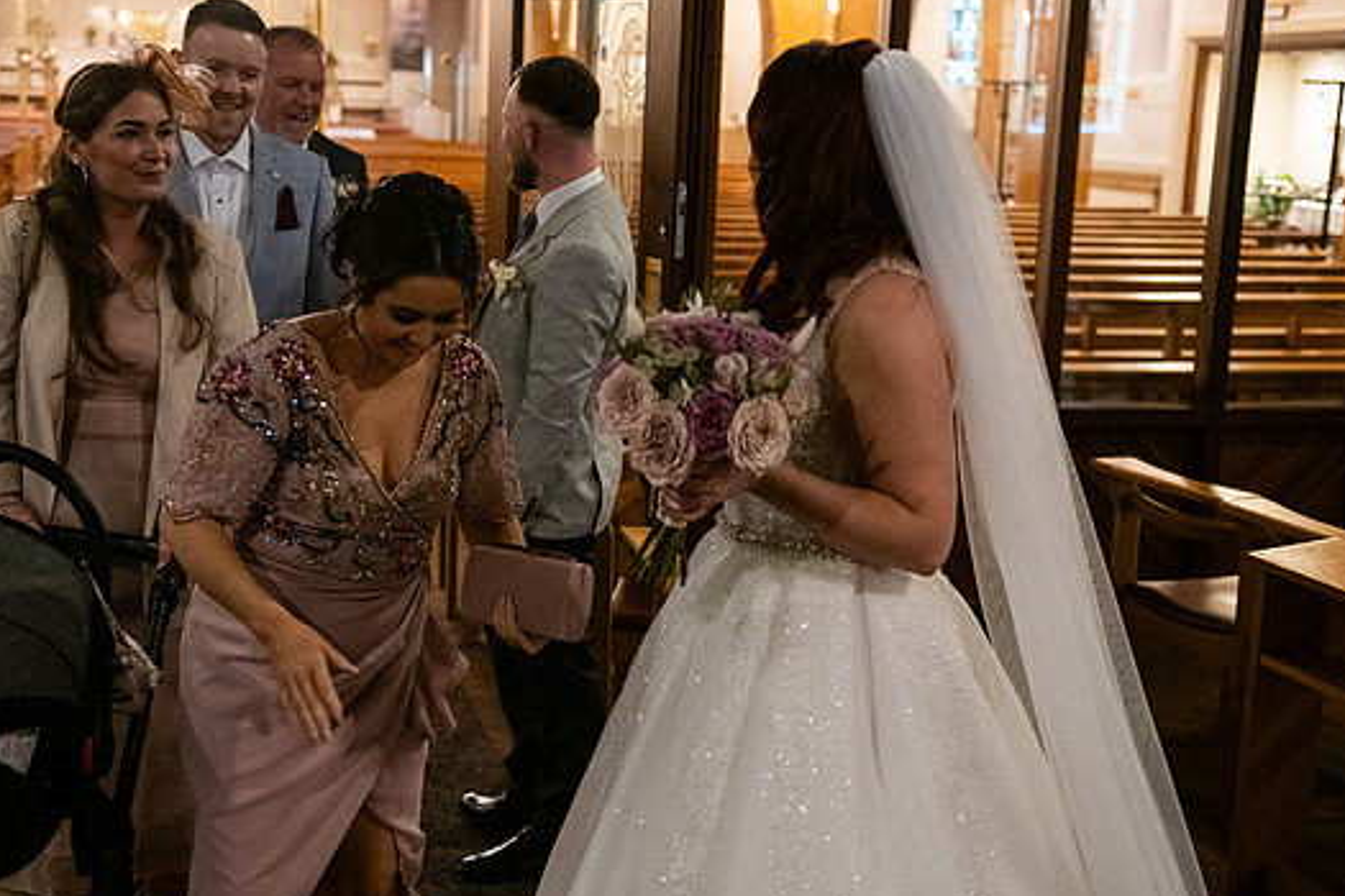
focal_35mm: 53
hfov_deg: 37.5
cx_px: 610
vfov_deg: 25.5
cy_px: 444
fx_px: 1980
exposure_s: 1/160
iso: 2500
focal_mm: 48
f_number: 3.5
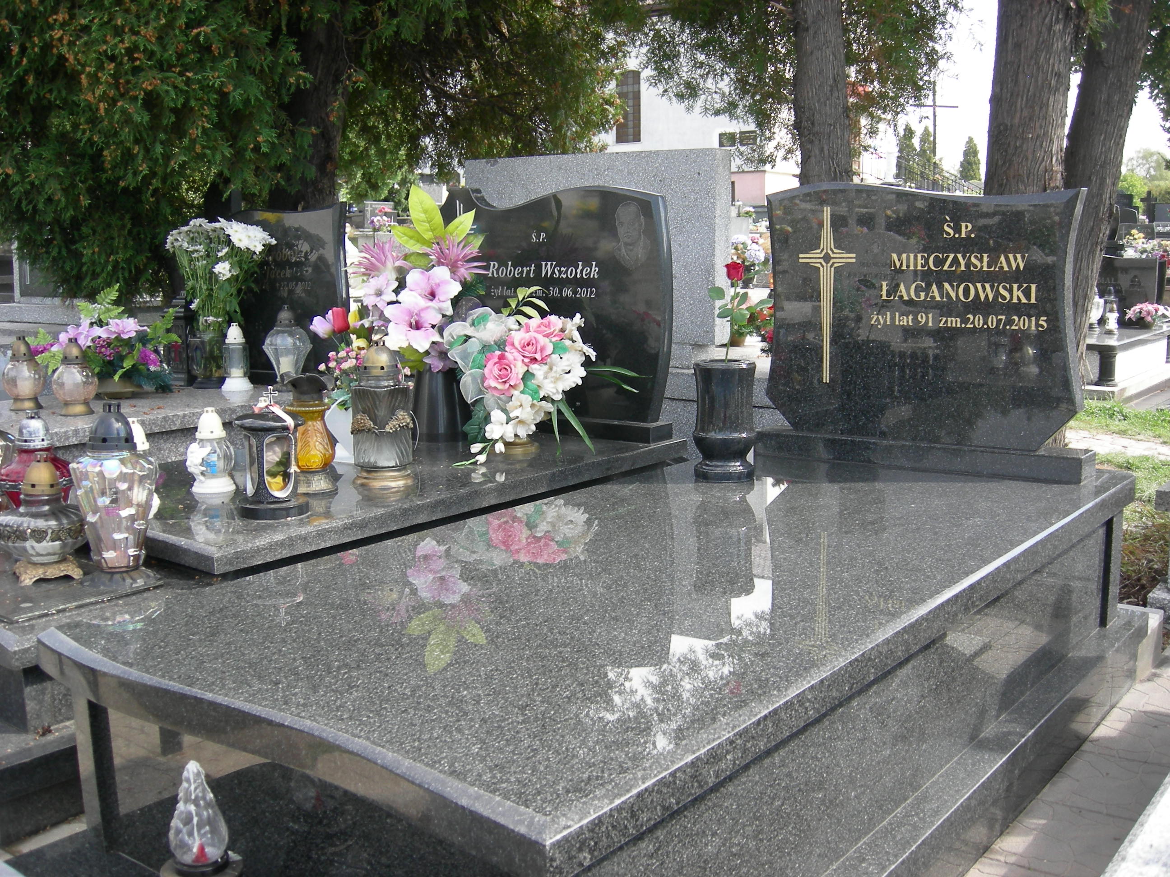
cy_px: 438
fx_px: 1217
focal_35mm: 36
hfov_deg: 51.4
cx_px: 585
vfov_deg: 39.7
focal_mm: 7.5
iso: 64
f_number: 2.7
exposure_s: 1/237
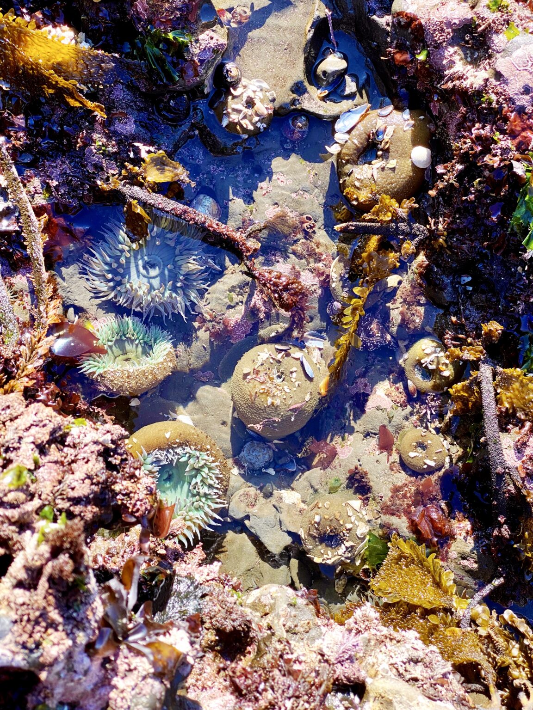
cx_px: 266
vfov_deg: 36.8
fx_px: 1068
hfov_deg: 28.0
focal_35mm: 52
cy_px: 355
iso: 20
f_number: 2
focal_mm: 6
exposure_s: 1/221
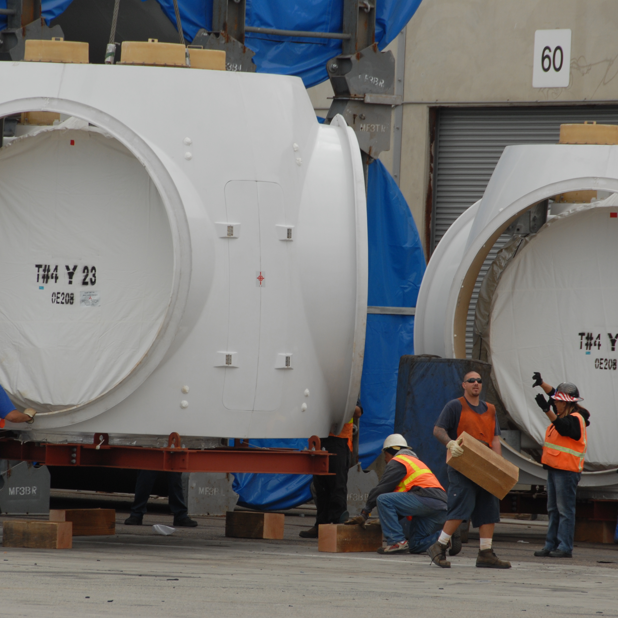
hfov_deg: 5.4
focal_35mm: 325
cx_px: 299
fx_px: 6564
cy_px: 309
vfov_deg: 5.4
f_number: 7.1
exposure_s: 1/200
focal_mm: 170
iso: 160
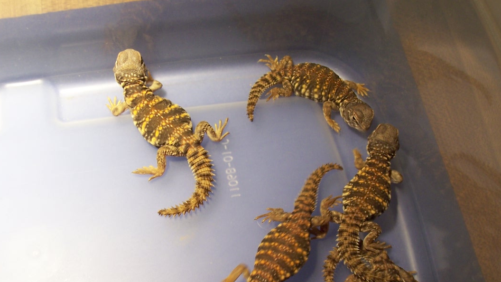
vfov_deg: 22.9
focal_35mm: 52
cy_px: 205
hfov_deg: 39.9
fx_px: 691
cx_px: 256
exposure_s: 1/45
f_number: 3
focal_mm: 7
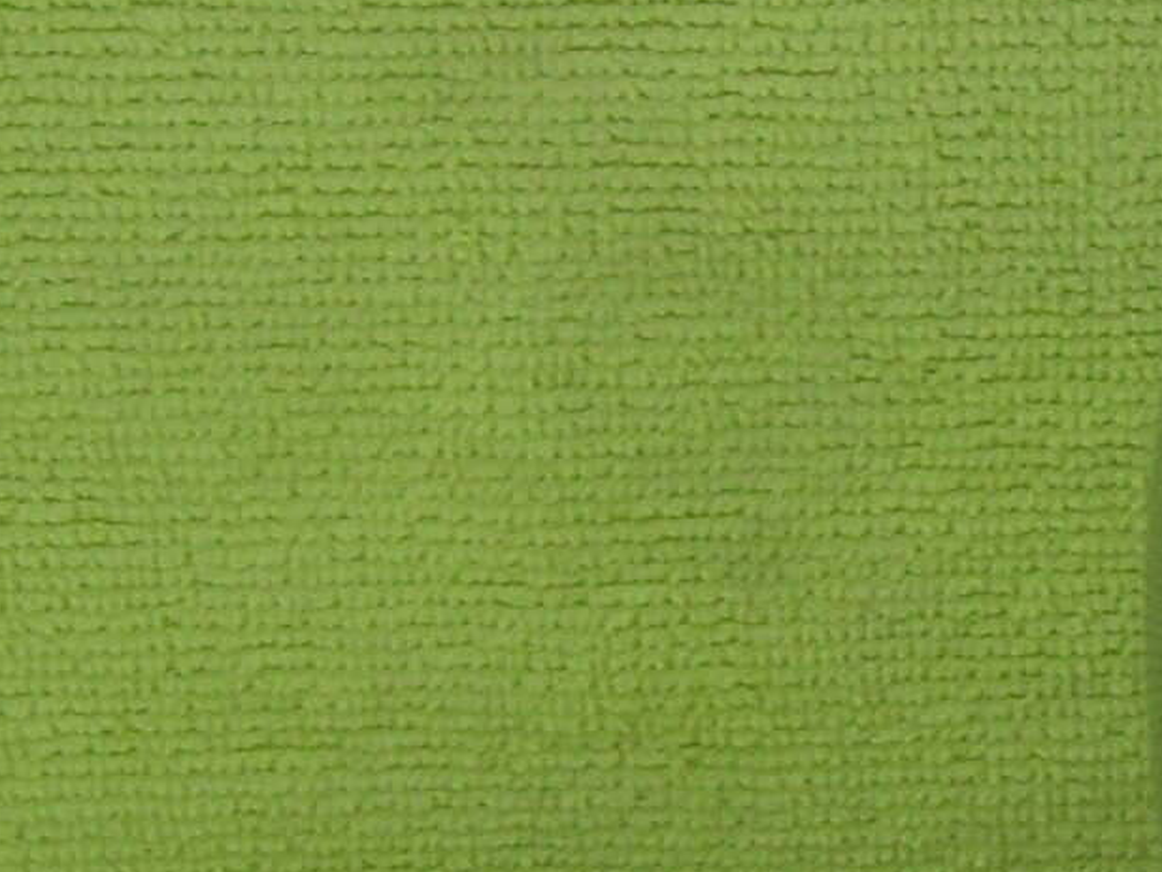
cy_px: 859
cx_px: 1720
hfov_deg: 11.8
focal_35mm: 160
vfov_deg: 9.2
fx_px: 5371
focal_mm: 7.8
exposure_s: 1/80
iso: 50
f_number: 5.1
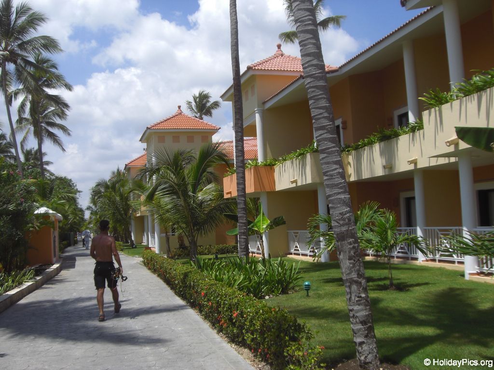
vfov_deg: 37.7
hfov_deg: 49.0
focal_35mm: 38
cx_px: 247
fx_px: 542
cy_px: 185
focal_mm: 6.2
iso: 64
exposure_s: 1/160
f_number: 8
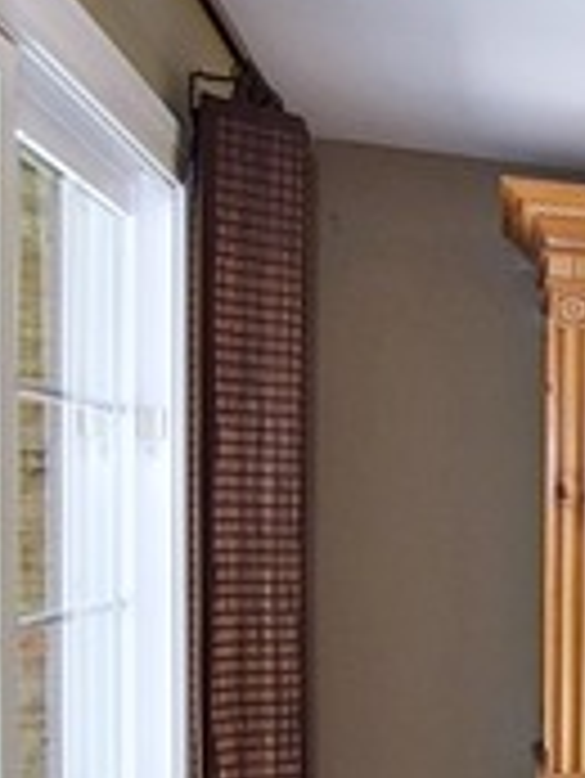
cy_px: 533
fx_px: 1323
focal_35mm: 59
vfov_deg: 32.5
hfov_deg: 15.8
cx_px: 1328
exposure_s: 1/125
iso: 450
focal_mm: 11
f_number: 5.6
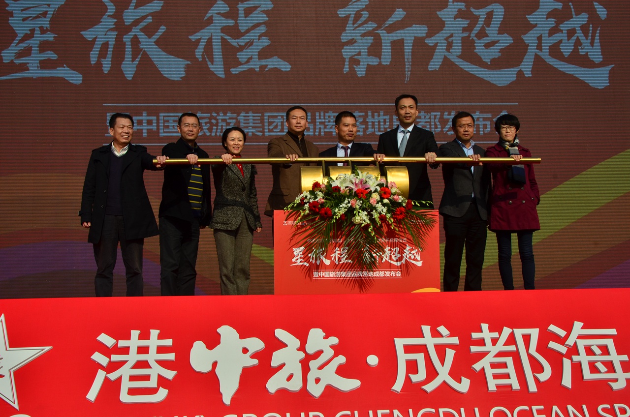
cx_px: 315
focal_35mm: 46
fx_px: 812
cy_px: 208
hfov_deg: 42.4
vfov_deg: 28.8
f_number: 13
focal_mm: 31
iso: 250
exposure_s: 1/640
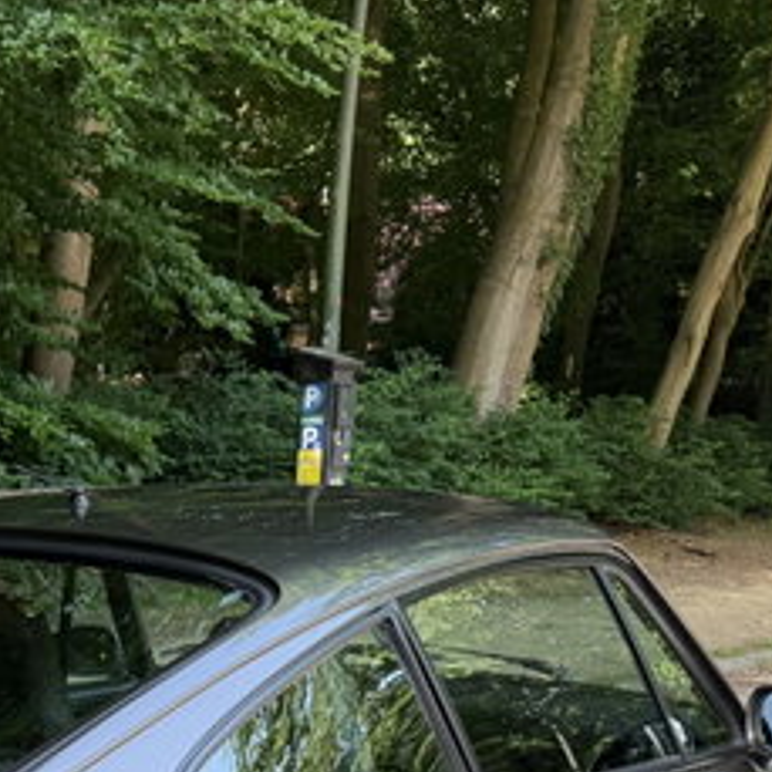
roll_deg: -0.9
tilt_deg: -16.6
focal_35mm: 71
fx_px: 1791
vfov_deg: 22.5
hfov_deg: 23.3
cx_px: -10
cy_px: 907
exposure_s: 1/266
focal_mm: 6.76
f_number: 1.78
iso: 64
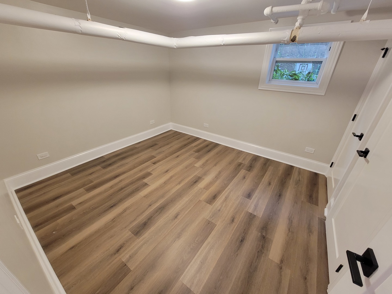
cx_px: 196
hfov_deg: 106.2
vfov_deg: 89.9
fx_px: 147
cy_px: 147
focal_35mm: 13
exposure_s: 1/30
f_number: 2.2
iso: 320
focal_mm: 2.2
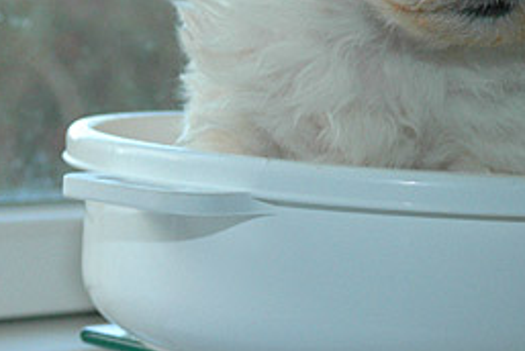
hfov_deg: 12.2
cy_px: -1
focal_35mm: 168
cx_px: 423
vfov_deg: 8.2
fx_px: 2453
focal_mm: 48
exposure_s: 1/125
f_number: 5.6
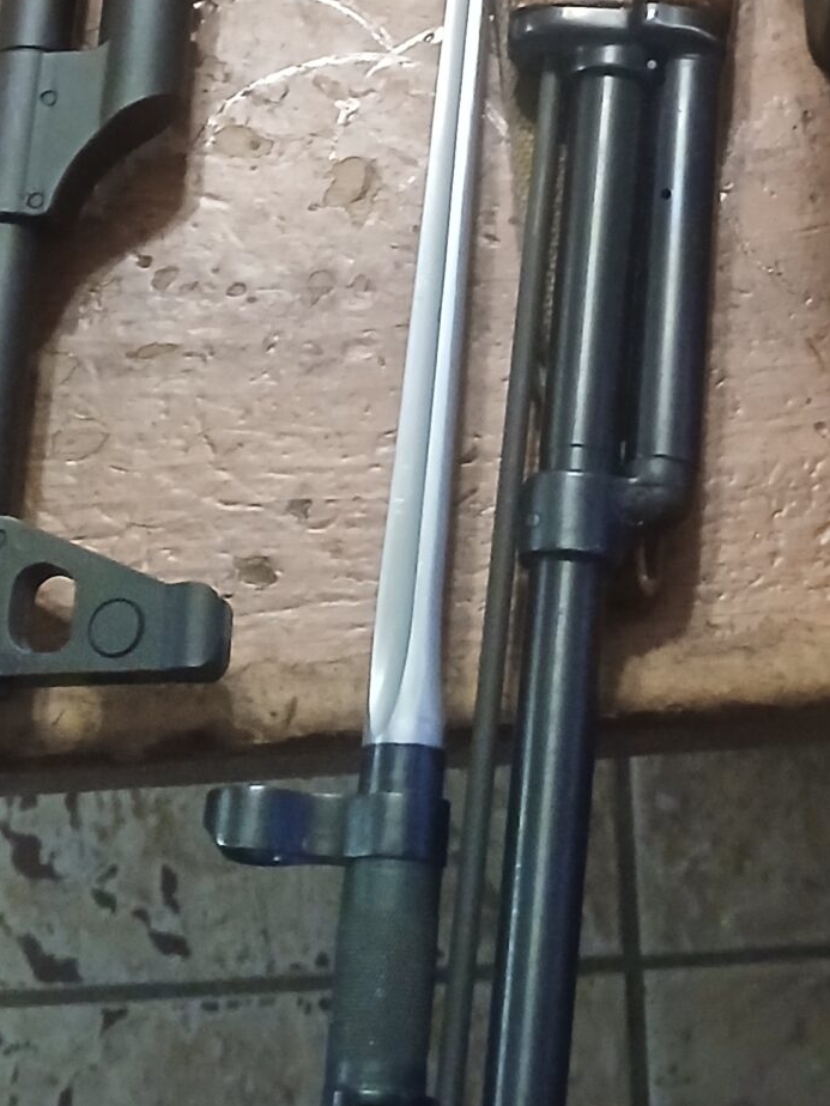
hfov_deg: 20.2
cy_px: -399
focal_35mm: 72
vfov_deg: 23.4
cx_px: 664
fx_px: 2302
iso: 800
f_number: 1.8
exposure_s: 1/20
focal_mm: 3.98
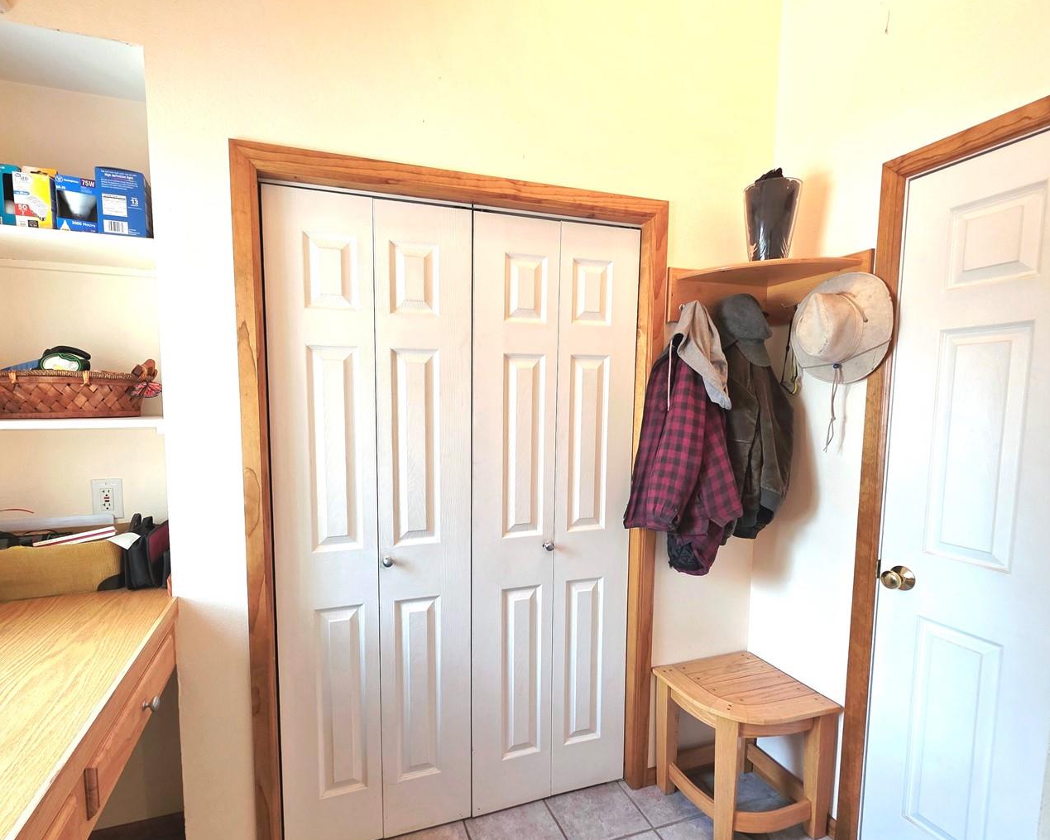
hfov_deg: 93.0
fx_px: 497
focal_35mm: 16
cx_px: 489
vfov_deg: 80.3
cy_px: 445
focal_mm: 2.2
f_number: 1.9
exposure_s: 1/60.2
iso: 160
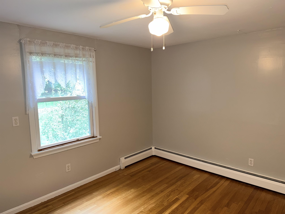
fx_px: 198
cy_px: 107
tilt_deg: -6.6
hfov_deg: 71.6
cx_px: 142
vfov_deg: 56.8
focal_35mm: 24
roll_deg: +0.9
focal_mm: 6.76
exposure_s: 1/22
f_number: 1.78
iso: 100
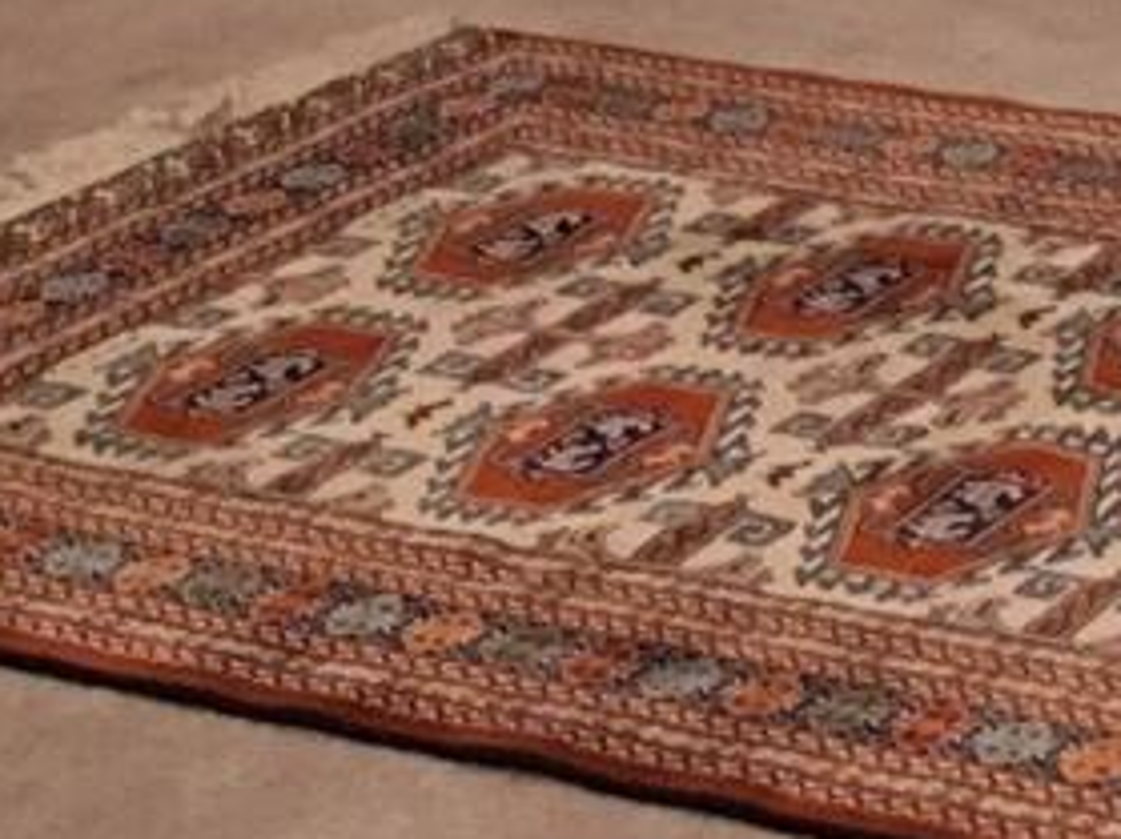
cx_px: 1177
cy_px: -618
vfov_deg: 9.1
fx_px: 5050
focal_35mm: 156
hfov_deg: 12.5
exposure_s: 1/15
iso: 100
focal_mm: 4.15
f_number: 2.2
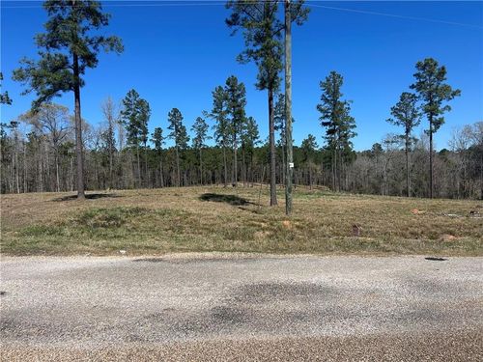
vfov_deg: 53.1
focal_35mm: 26
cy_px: 181
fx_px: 363
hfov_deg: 67.3
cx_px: 242
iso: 50
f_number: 1.5
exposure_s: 1/5319
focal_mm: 5.7
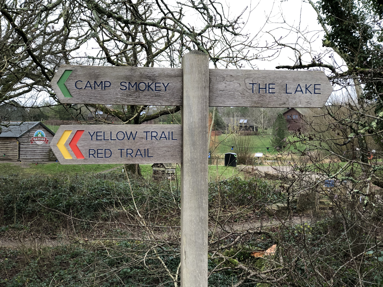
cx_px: 192
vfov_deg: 25.7
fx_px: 631
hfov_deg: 33.8
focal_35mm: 57
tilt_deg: -0.5
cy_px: 144
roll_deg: -0.9
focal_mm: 6.6
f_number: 2.8
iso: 25
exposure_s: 1/40
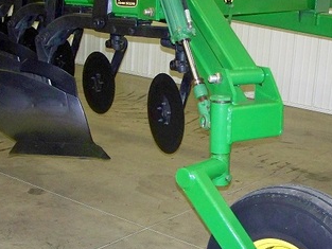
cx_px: 167
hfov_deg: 29.4
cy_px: 130
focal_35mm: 66
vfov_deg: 22.3
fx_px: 633
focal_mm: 6.3
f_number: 2.8
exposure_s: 1/30
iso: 200
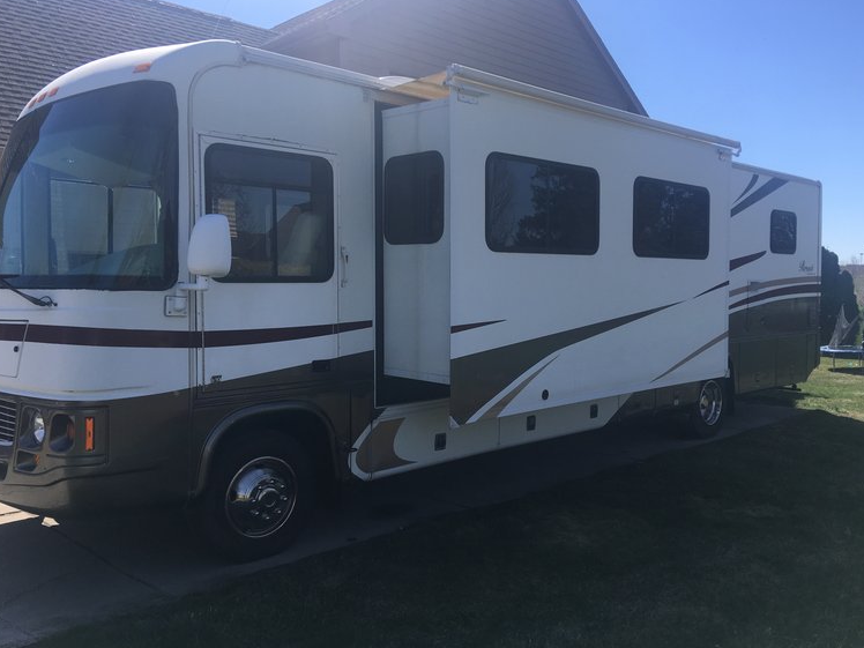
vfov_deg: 45.4
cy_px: 320
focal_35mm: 31
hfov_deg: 58.3
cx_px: 446
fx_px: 774
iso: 25
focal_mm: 4.15
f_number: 2.2
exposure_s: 1/1221
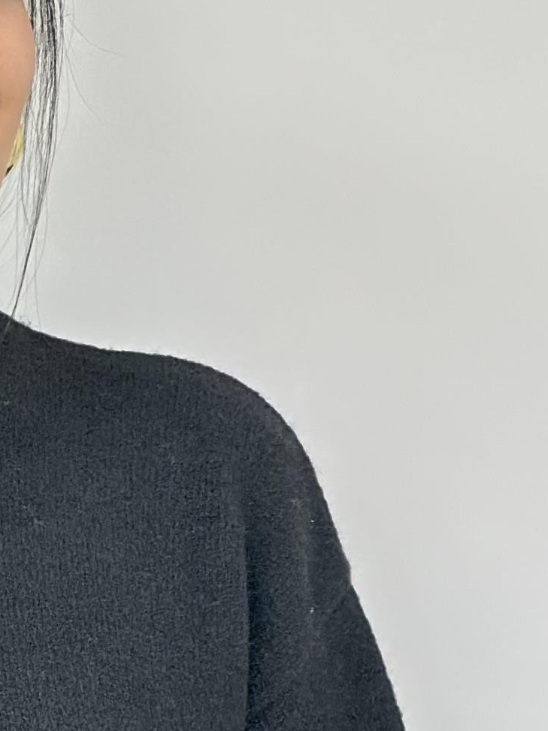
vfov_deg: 9.9
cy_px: 660
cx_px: -195
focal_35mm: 199
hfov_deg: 7.4
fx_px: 4203
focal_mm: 6.86
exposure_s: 1/50
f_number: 1.78
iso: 80
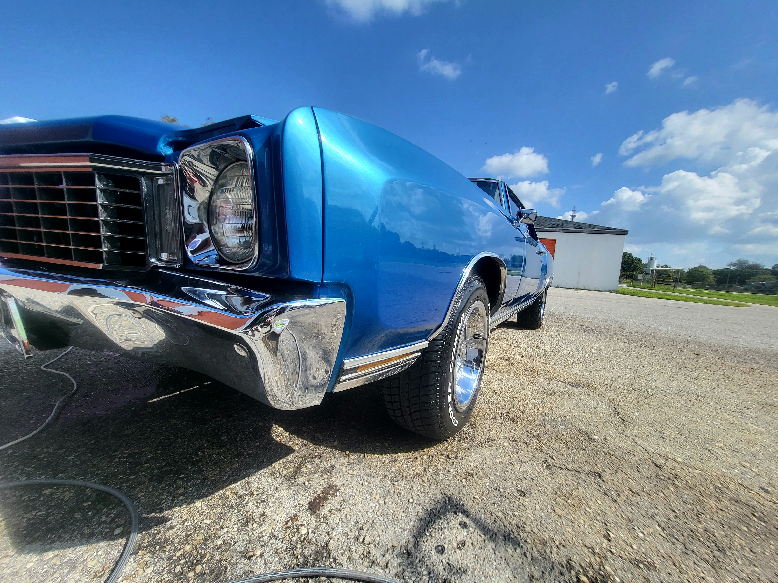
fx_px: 292
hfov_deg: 106.2
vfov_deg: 89.9
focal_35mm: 13
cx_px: 389
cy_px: 292
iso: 32
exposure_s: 1/909
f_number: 2.2
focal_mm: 1.74
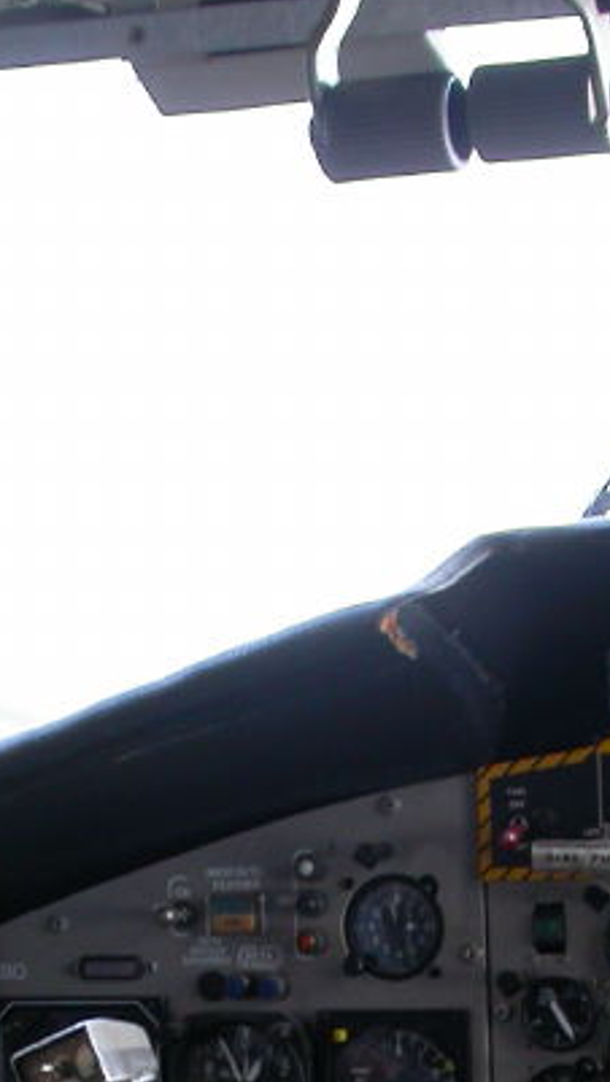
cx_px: 286
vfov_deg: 21.5
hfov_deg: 12.6
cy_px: 1069
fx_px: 2756
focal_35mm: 96
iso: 100
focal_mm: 7.85
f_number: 3.3
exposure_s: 1/58
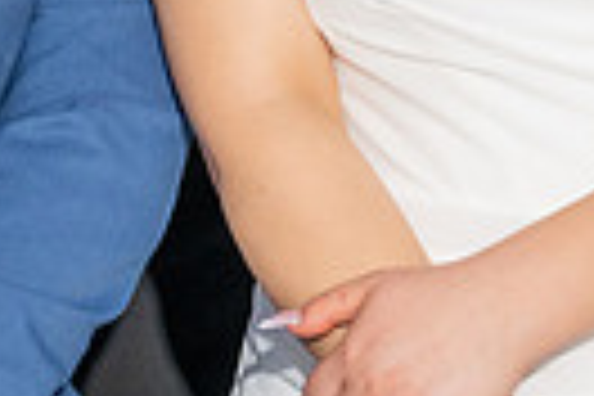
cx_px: 318
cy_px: -207
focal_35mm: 321
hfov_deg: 6.4
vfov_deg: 4.3
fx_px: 5296
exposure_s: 1/160
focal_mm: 60
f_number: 5
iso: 640
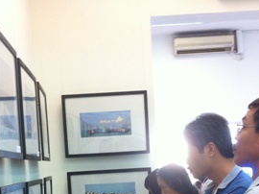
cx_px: 119
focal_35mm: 83
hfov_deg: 23.6
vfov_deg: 17.1
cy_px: 221
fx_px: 620
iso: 125
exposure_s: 1/15
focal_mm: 3.85
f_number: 2.8
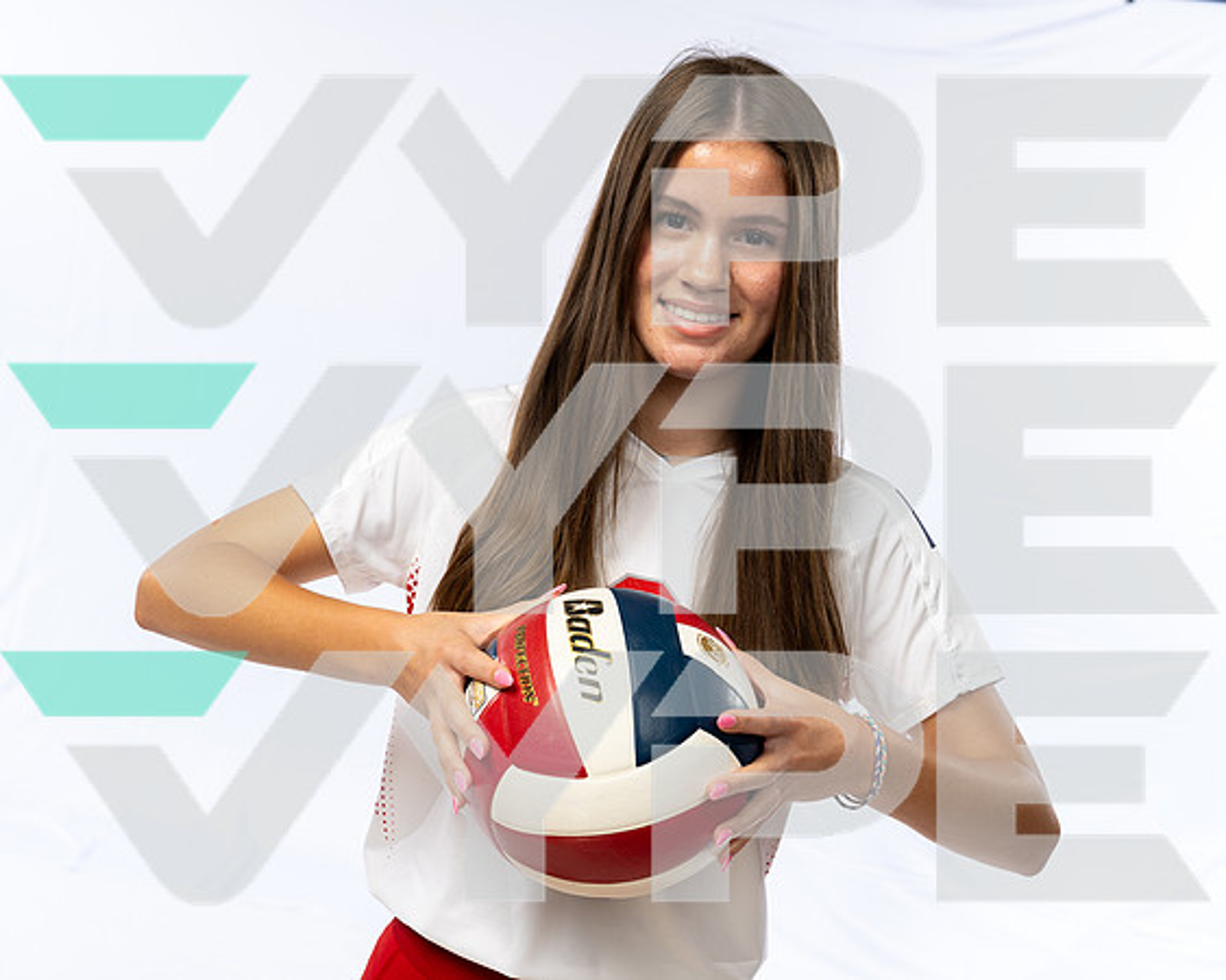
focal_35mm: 50
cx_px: 613
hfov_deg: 37.7
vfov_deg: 30.5
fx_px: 1797
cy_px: 490
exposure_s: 1/250
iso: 200
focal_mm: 44
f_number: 5.6
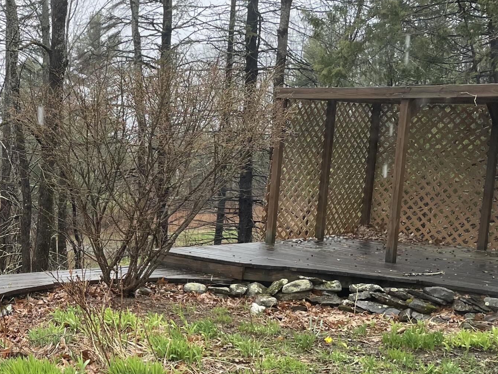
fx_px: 834
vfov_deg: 25.1
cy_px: 248
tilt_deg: -6.9
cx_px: 0
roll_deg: +0.0
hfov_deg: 30.8
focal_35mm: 58
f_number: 1.6
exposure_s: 1/360
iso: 32
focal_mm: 4.2
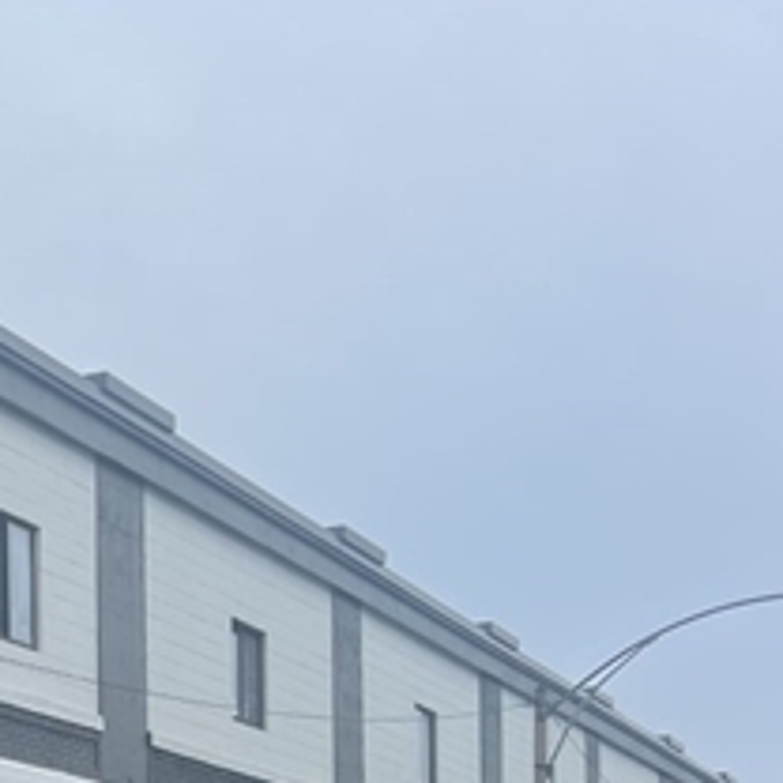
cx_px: -200
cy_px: 1062
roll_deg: +0.2
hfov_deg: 19.1
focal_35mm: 85
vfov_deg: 18.7
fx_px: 2175
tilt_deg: +0.2
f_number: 1.5
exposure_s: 1/2915
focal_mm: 5.7
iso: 50
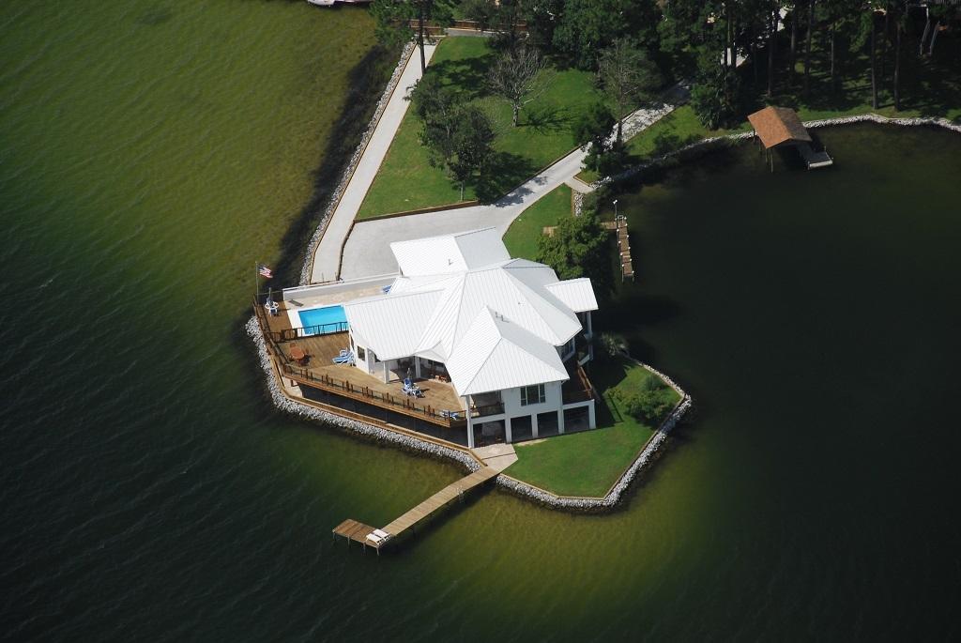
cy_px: 322
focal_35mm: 255
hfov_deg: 8.1
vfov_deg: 5.4
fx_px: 6814
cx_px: 480
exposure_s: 1/400
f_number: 8
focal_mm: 170
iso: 280
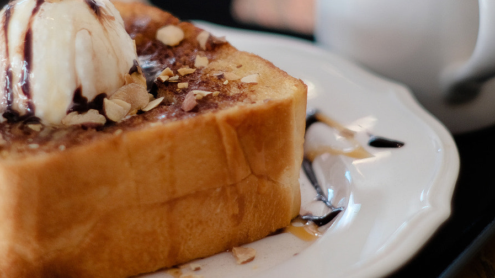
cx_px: 165
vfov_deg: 16.8
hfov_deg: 29.5
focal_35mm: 71
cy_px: 34
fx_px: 932
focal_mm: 25
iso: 400
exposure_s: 1/150
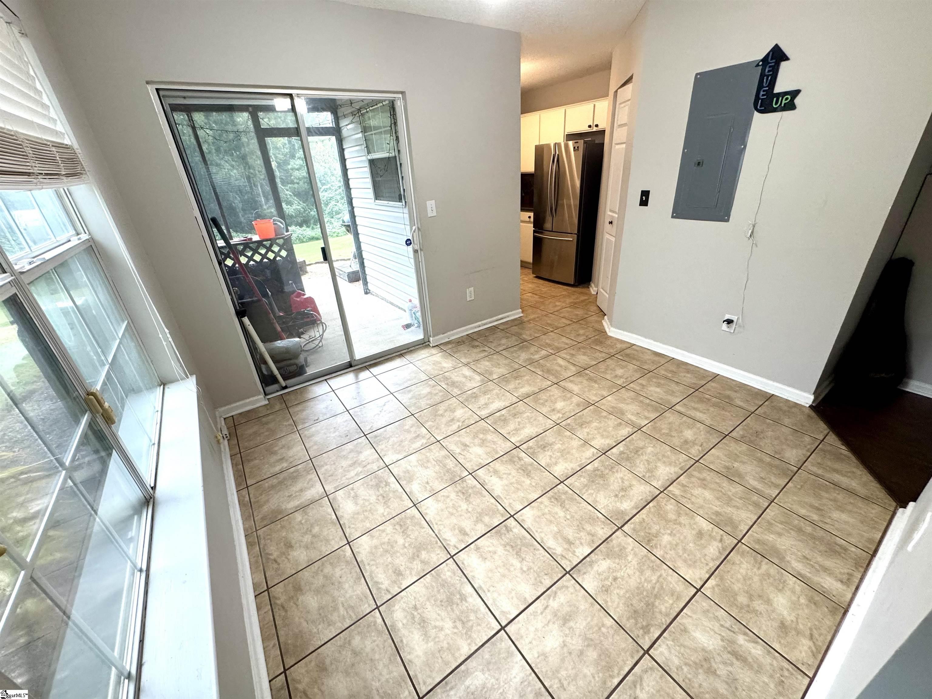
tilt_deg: -27.1
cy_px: 350
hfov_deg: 102.1
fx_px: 377
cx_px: 466
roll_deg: +4.0
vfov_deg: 85.7
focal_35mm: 14
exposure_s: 1/120
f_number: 2.2
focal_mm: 2.22
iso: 250
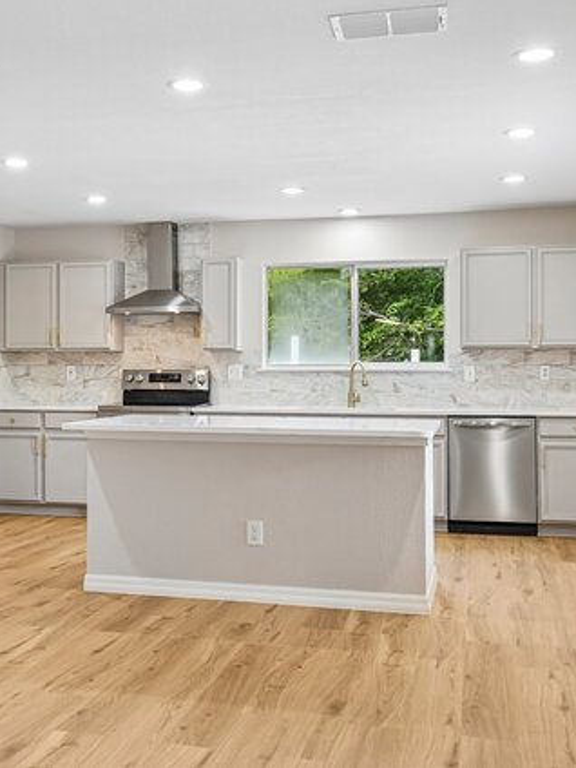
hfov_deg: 31.9
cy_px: 383
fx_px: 998
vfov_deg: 42.1
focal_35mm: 45
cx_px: 188
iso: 400
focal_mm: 31
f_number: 8
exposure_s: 1/30
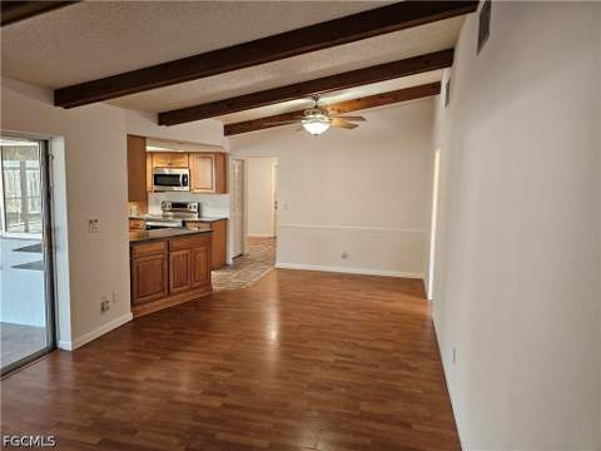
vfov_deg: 58.9
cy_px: 226
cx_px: 300
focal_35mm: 23
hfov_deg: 73.9
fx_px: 399
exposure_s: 1/120
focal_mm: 6.3
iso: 400
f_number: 1.7
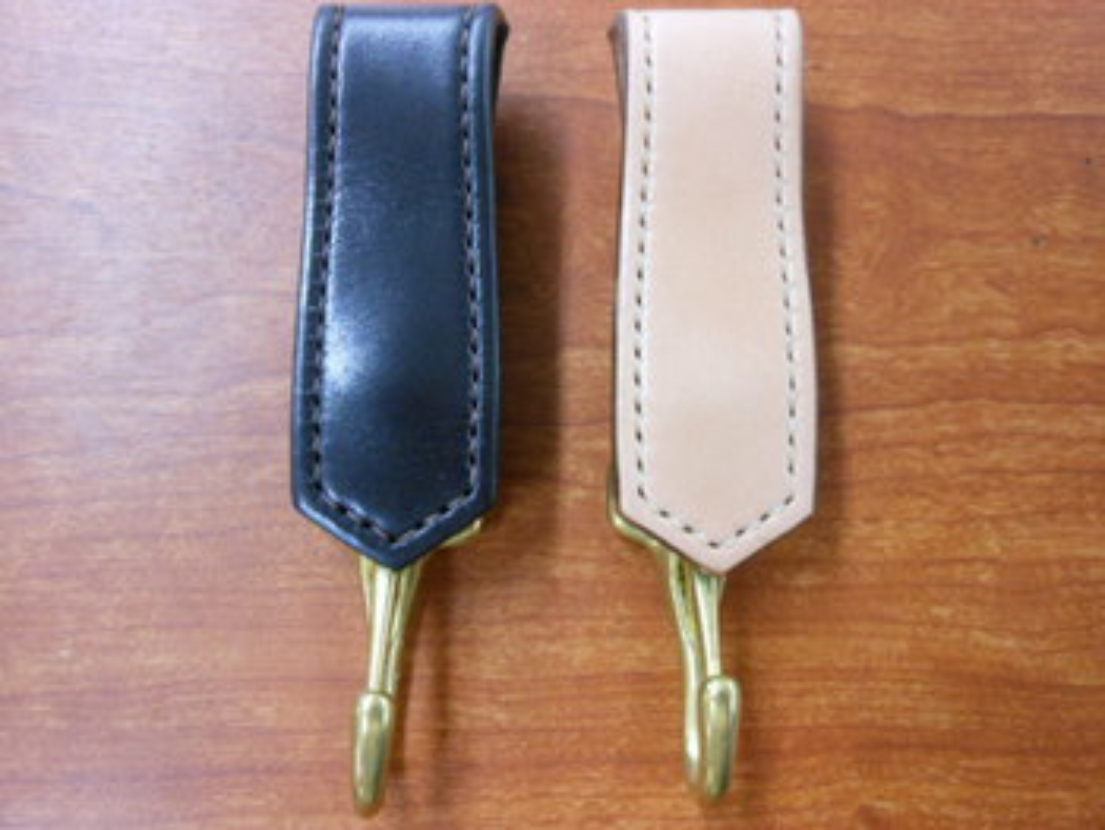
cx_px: 552
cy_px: 415
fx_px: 894
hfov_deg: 63.4
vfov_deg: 49.8
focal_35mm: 28
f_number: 3.7
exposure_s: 1/30
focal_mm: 5
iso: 400
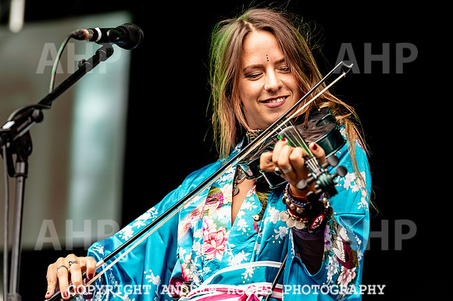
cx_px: 262
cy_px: 127
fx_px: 2688
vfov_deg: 6.4
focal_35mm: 214
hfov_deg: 9.6
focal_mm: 185
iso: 800
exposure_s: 1/500
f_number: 4
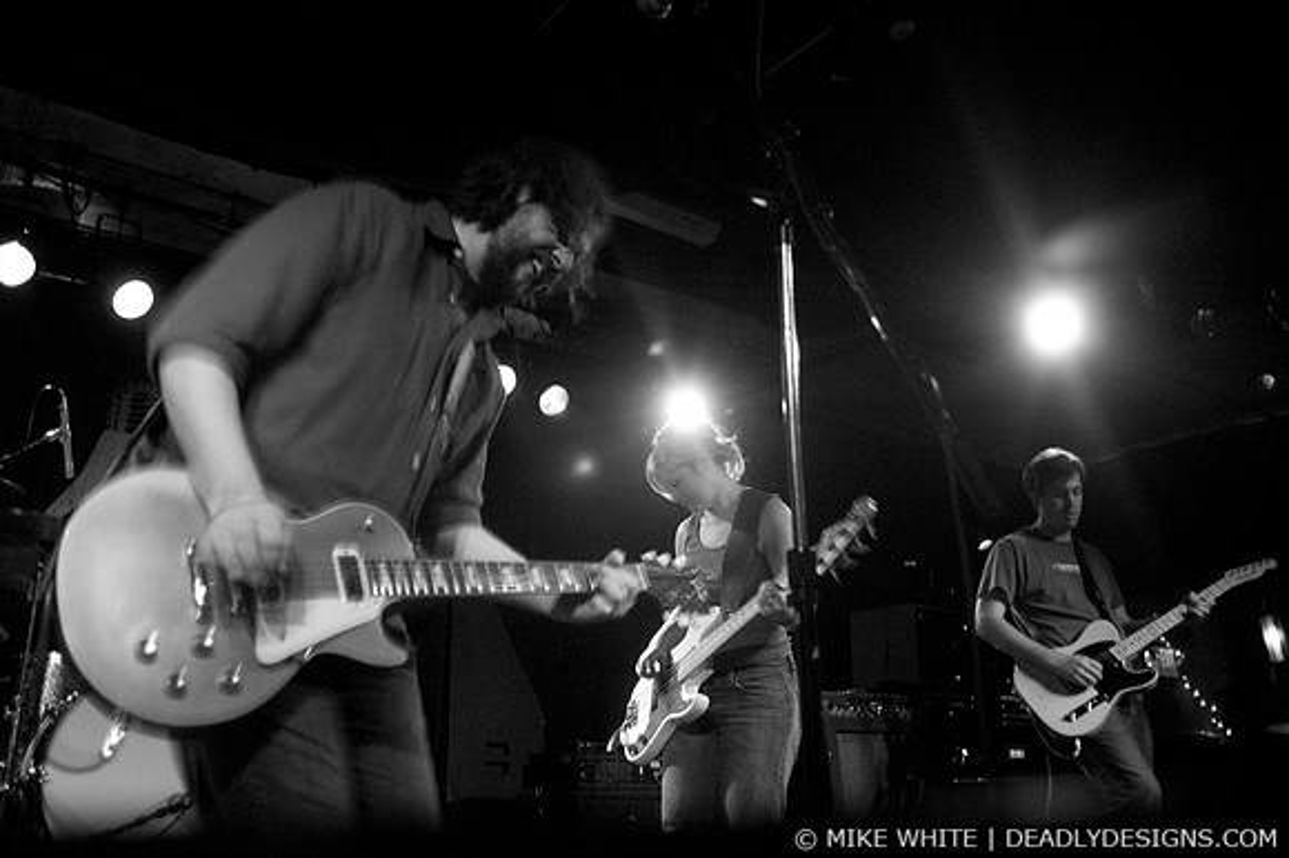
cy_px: 429
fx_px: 1074
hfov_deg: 62.0
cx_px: 644
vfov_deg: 43.6
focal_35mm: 30
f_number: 2.8
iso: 800
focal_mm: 20
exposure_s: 1/25
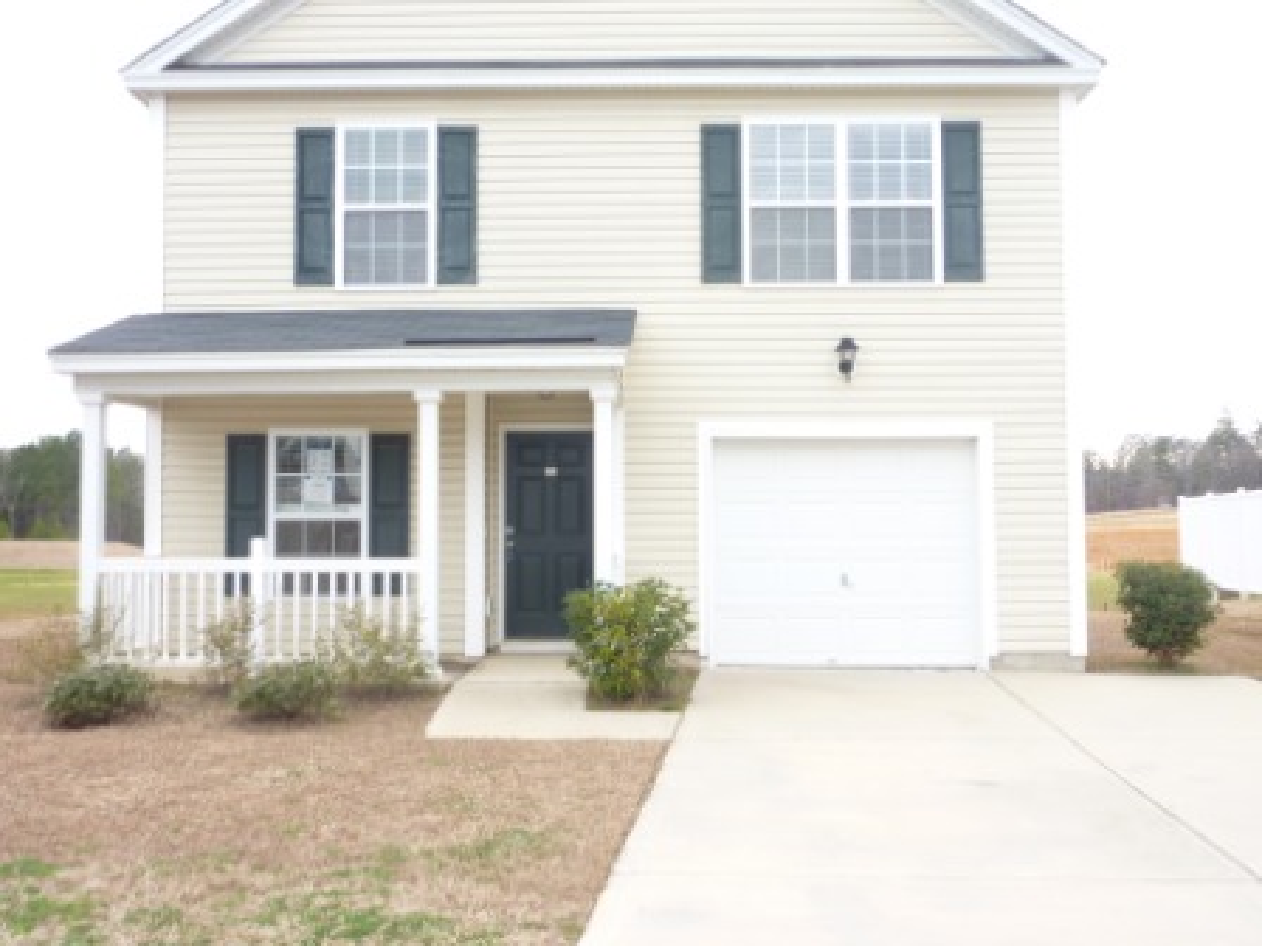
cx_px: 631
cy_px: 473
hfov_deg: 52.6
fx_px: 1276
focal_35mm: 35
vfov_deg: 40.7
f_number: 3.5
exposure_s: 1/80
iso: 80
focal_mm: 5.7
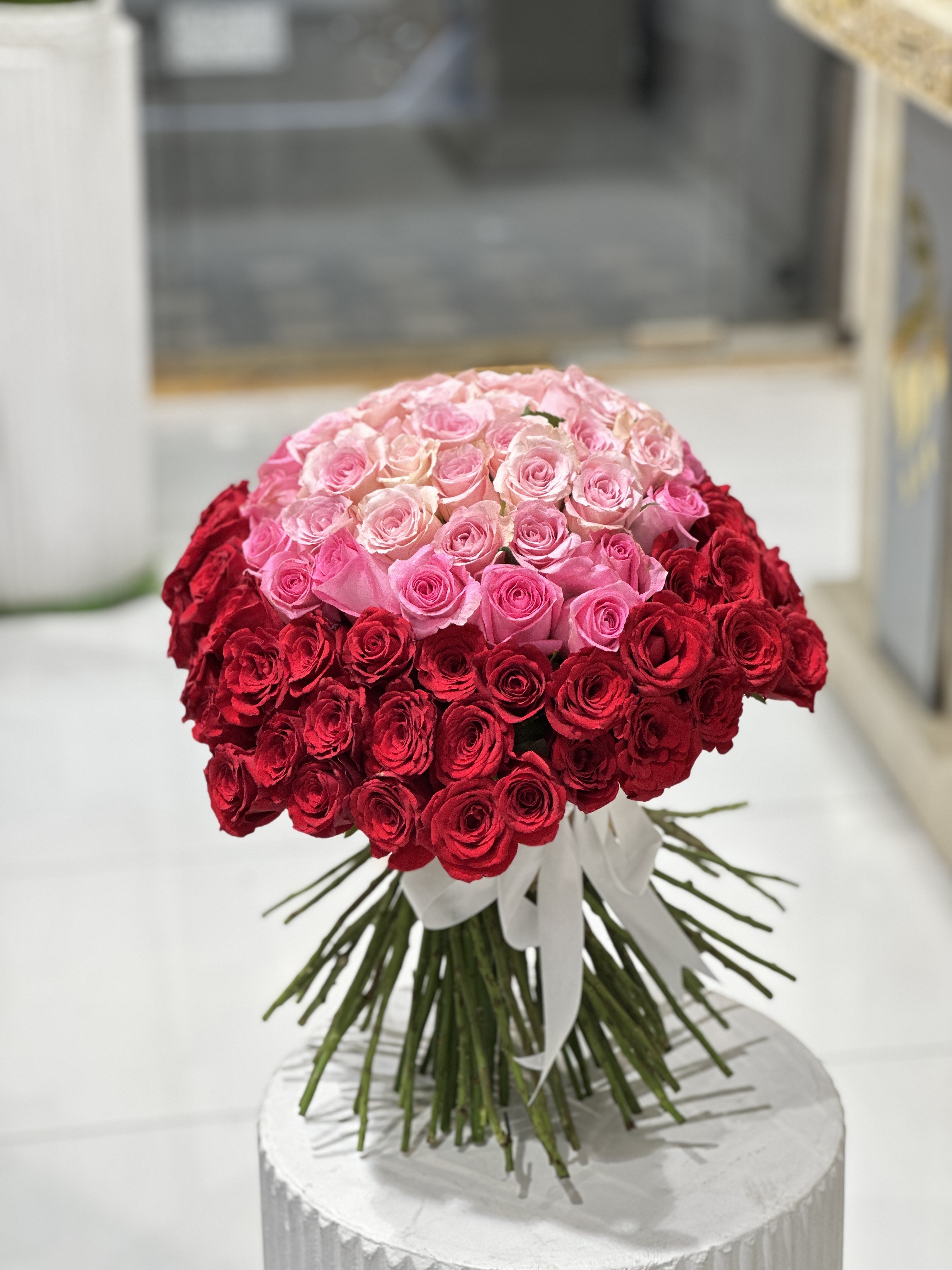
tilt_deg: -20.9
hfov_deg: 19.1
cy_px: 635
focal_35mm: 77
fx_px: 2824
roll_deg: -0.3
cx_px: 476
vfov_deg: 25.3
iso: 160
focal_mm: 9
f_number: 2.8
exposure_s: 1/60
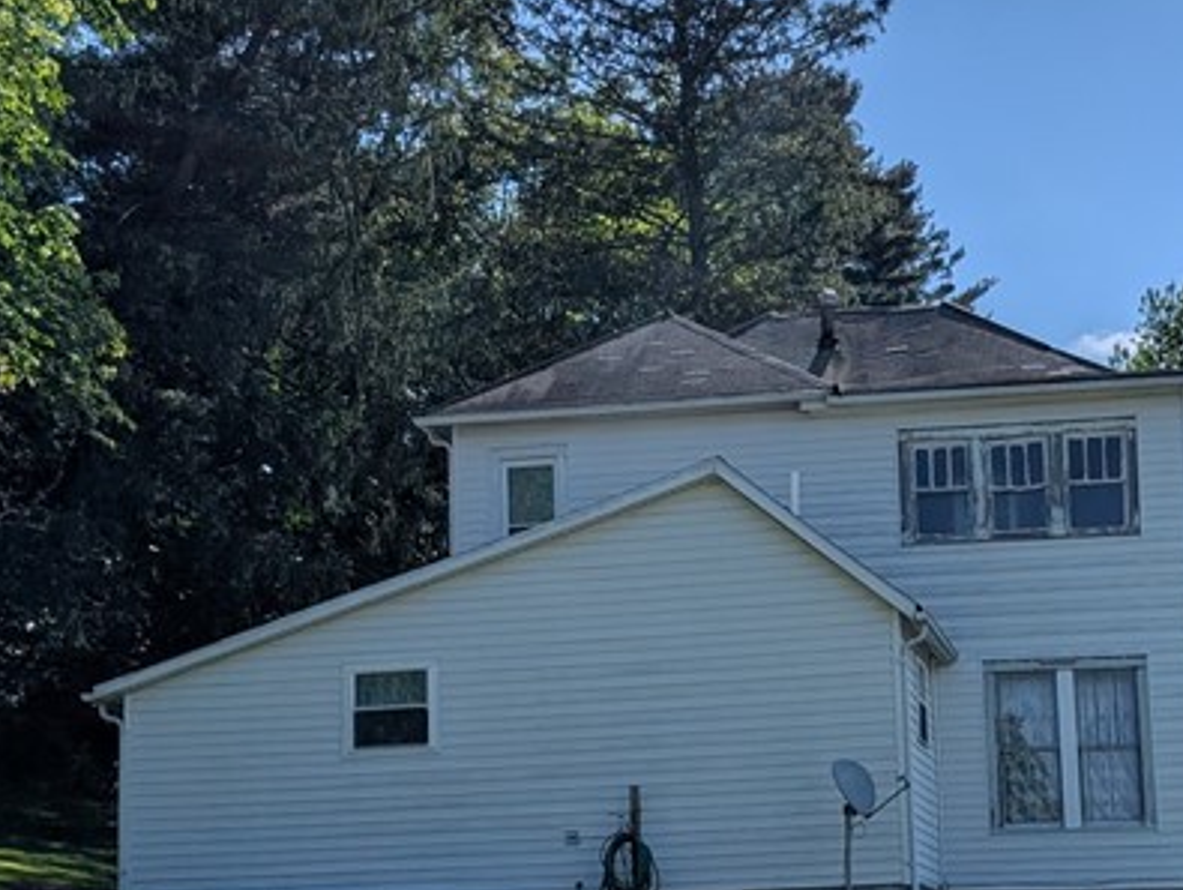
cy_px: 731
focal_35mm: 62
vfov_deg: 23.3
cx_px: 786
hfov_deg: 30.9
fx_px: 2121
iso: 20
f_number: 1.68
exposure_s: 1/4292
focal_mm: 6.9
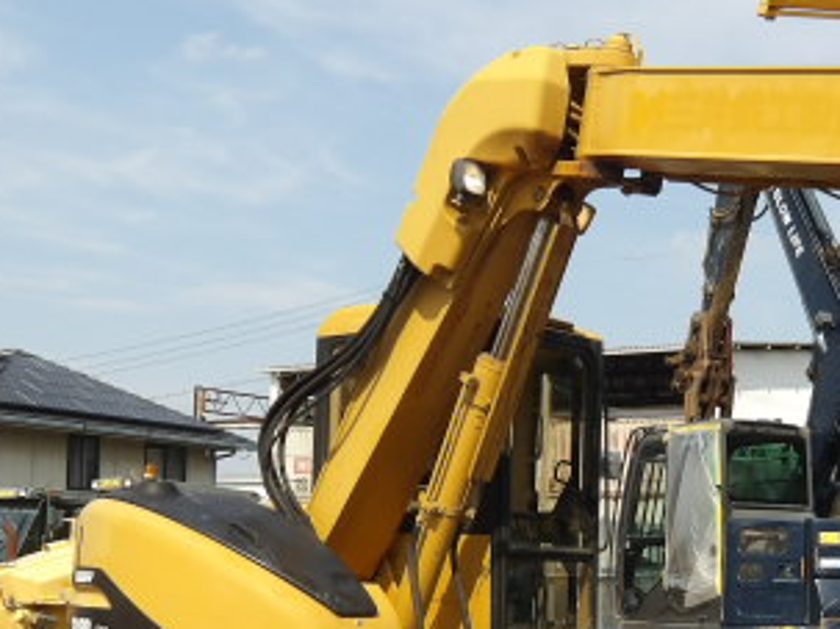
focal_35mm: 57
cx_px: 712
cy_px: 526
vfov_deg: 25.1
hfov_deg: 32.5
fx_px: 1383
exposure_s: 1/138
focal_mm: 4.9
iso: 100
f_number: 10.4
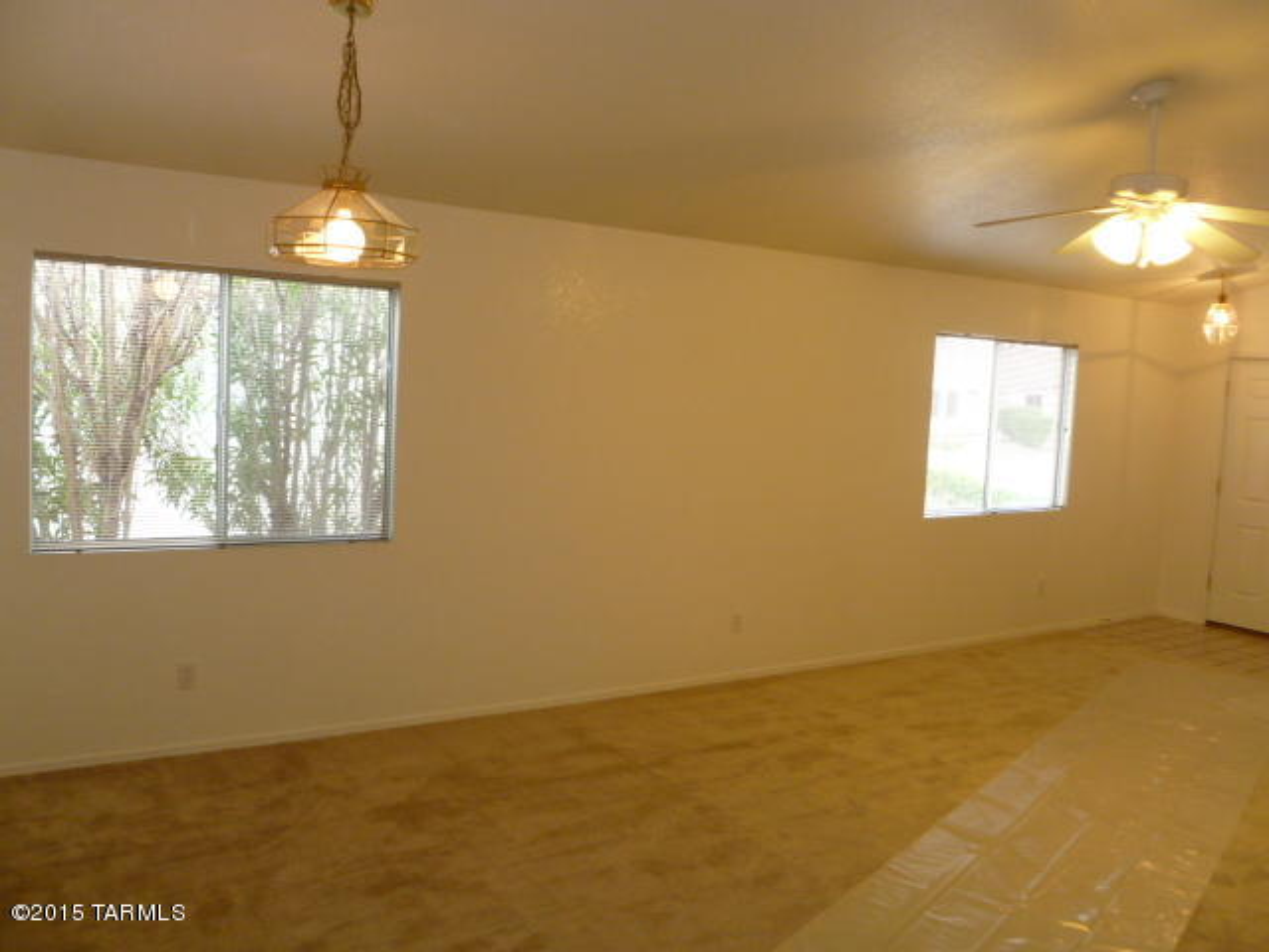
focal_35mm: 28
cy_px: 476
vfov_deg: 49.7
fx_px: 1026
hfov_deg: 63.4
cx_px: 634
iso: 200
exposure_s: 1/30
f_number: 3.3
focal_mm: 5
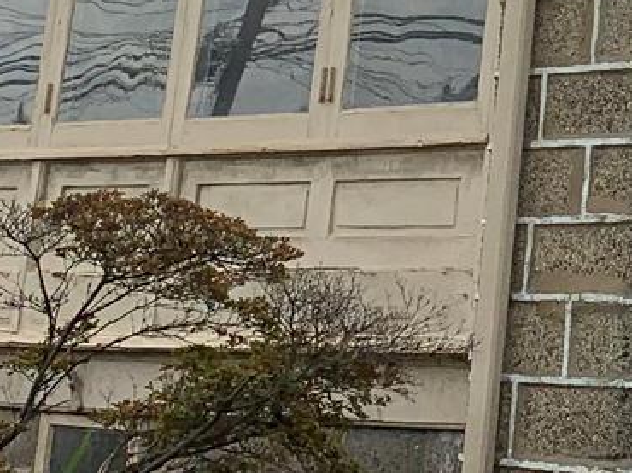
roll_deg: -1.2
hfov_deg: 12.4
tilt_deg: +17.4
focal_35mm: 144
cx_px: 1197
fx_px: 2627
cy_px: -509
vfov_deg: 9.5
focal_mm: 4.25
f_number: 1.8
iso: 25
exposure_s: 1/3650
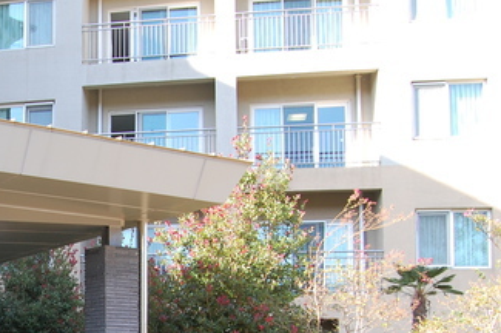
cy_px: 332
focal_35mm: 58
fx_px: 806
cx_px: 1
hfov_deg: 31.9
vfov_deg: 22.4
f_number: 8
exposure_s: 1/80
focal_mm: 18
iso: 400
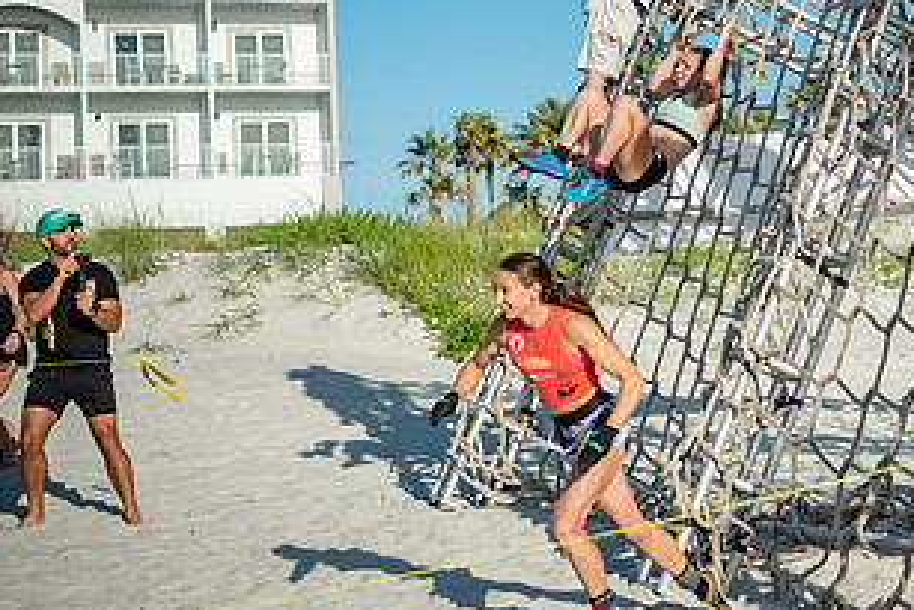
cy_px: 135
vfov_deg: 15.6
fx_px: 2210
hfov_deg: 23.0
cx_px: 765
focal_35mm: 87
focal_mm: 46
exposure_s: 1/4000
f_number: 2.8
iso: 400
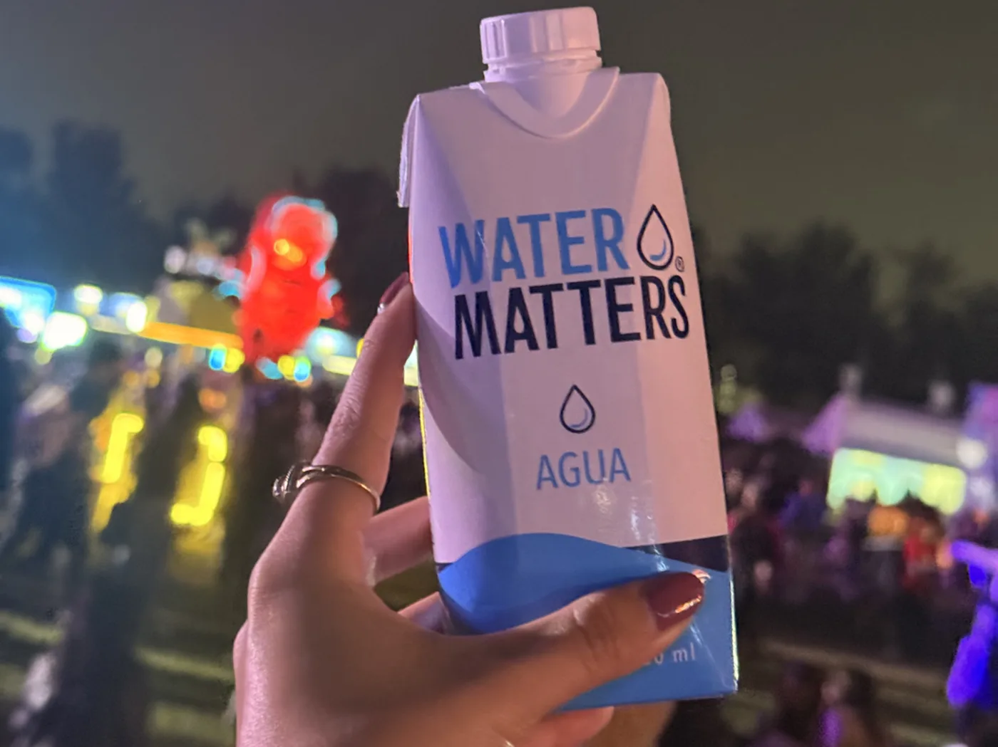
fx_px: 1383
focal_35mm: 48
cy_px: 374
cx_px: 499
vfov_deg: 30.2
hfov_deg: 39.7
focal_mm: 6.76
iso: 640
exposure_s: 1/24
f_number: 1.78
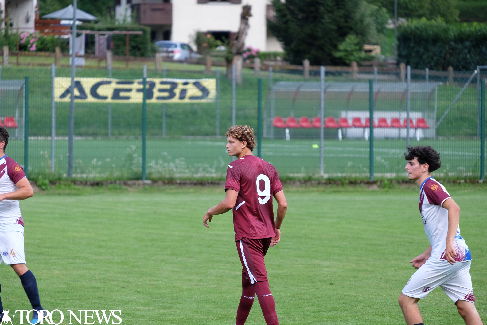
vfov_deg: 4.6
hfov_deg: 6.9
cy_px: 162
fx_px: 4058
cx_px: 244
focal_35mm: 300
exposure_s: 1/340
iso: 800
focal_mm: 200
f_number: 4.8
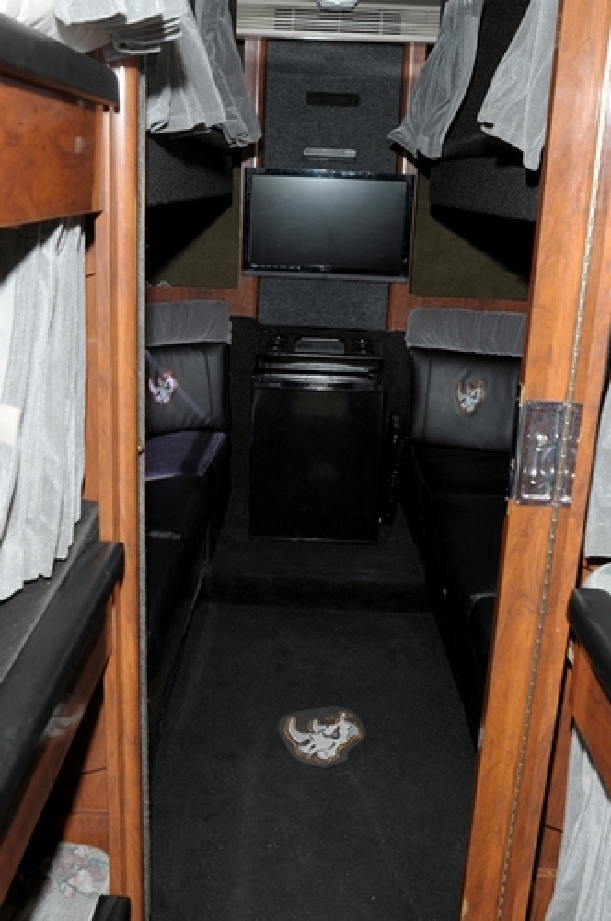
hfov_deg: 36.8
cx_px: 306
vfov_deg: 53.2
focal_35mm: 36
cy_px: 460
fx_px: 919
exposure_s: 1/125
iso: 280
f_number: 5.6
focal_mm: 24
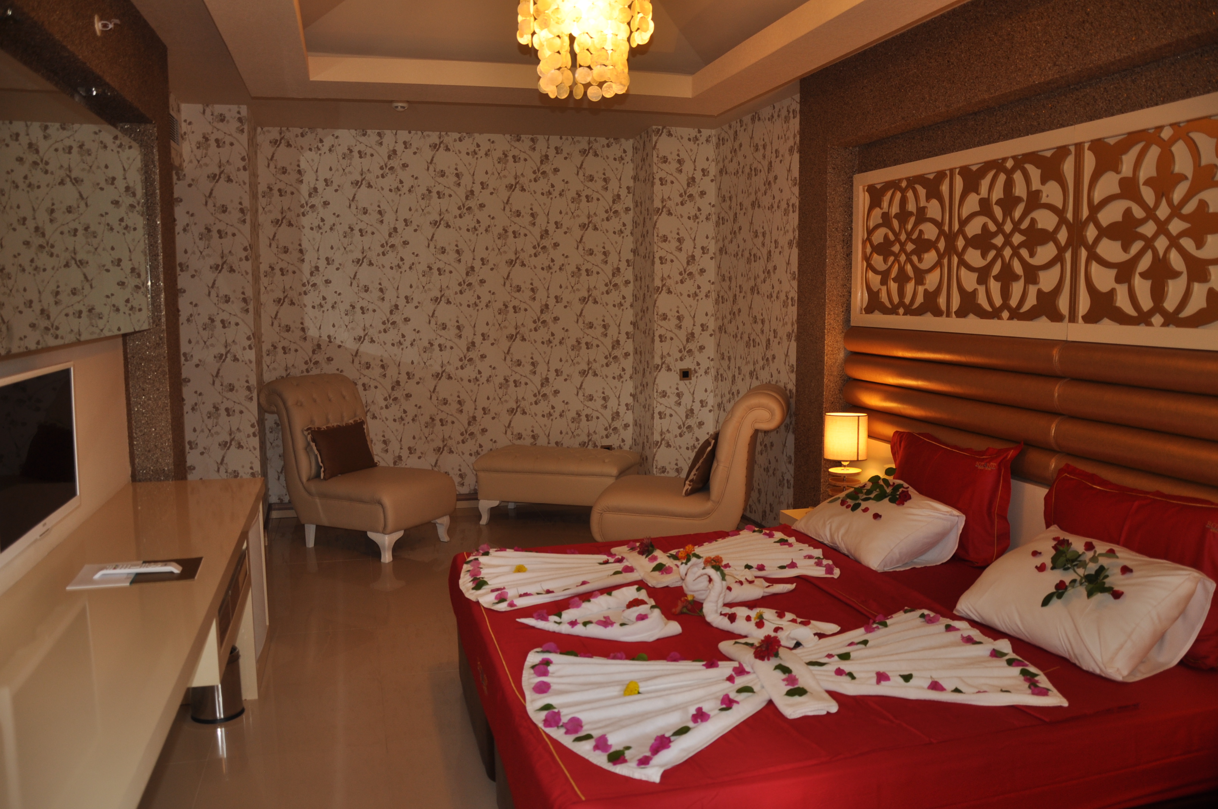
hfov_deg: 67.4
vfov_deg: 47.8
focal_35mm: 27
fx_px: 912
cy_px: 404
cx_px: 609
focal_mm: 18
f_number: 3.5
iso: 200
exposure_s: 1/60
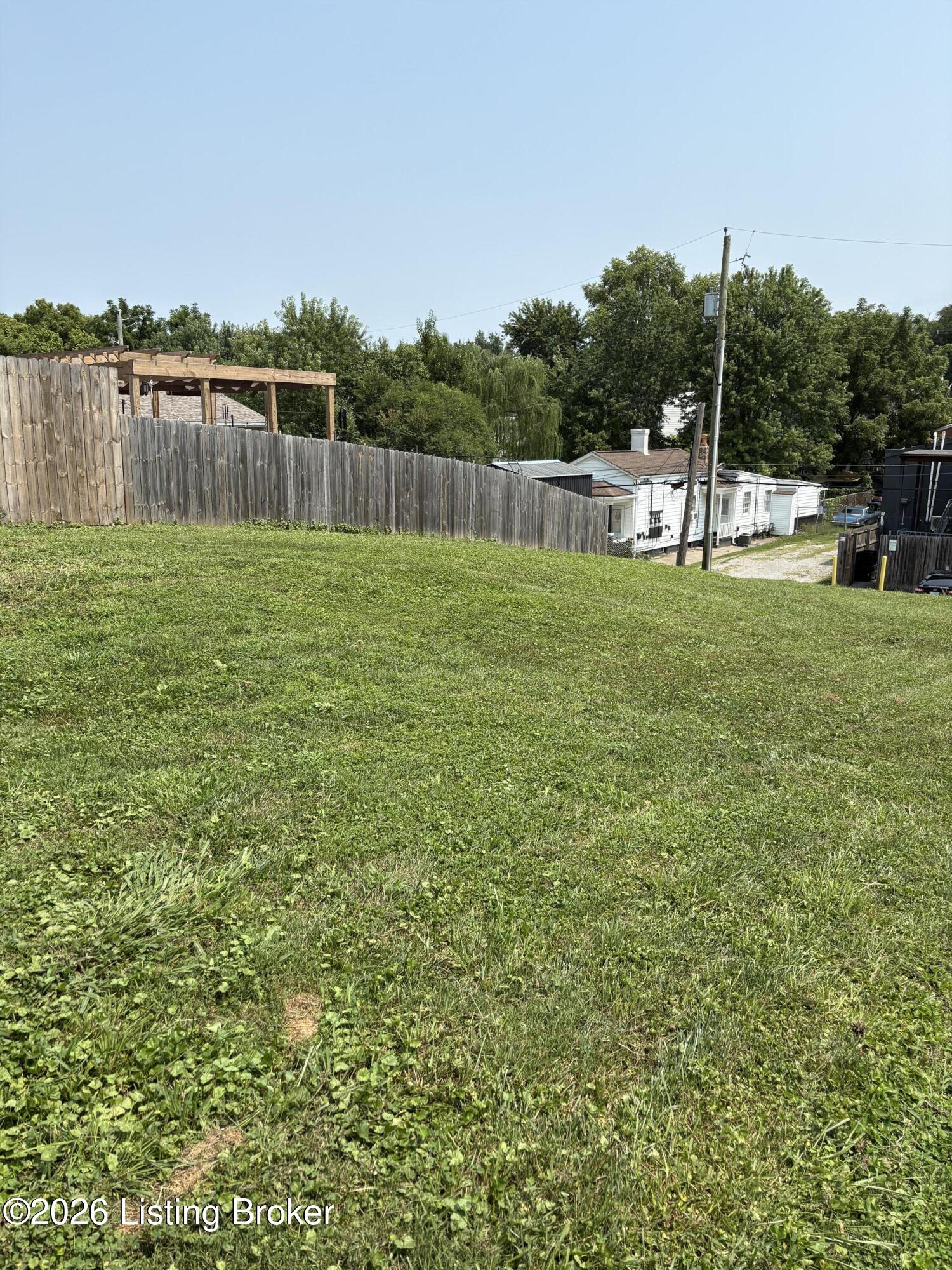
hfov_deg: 53.1
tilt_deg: -12.7
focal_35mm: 26
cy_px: 635
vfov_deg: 67.3
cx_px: 476
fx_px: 953
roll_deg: -0.1
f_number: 1.6
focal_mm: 5.96
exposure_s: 1/2865
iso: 50
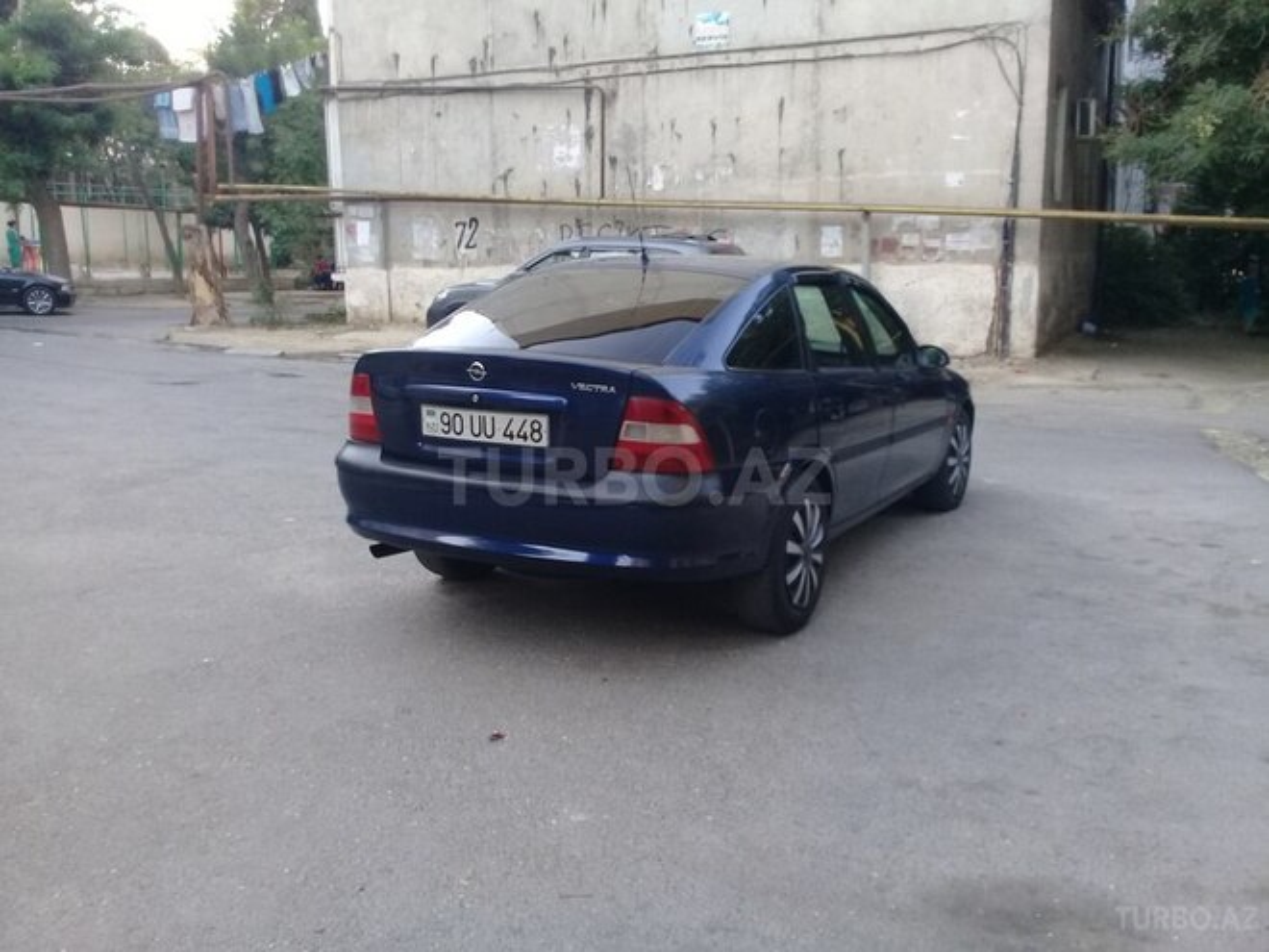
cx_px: 634
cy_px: 476
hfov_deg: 58.4
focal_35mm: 31
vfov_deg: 45.4
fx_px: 1136
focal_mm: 3.3
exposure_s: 1/50
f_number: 2.2
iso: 64
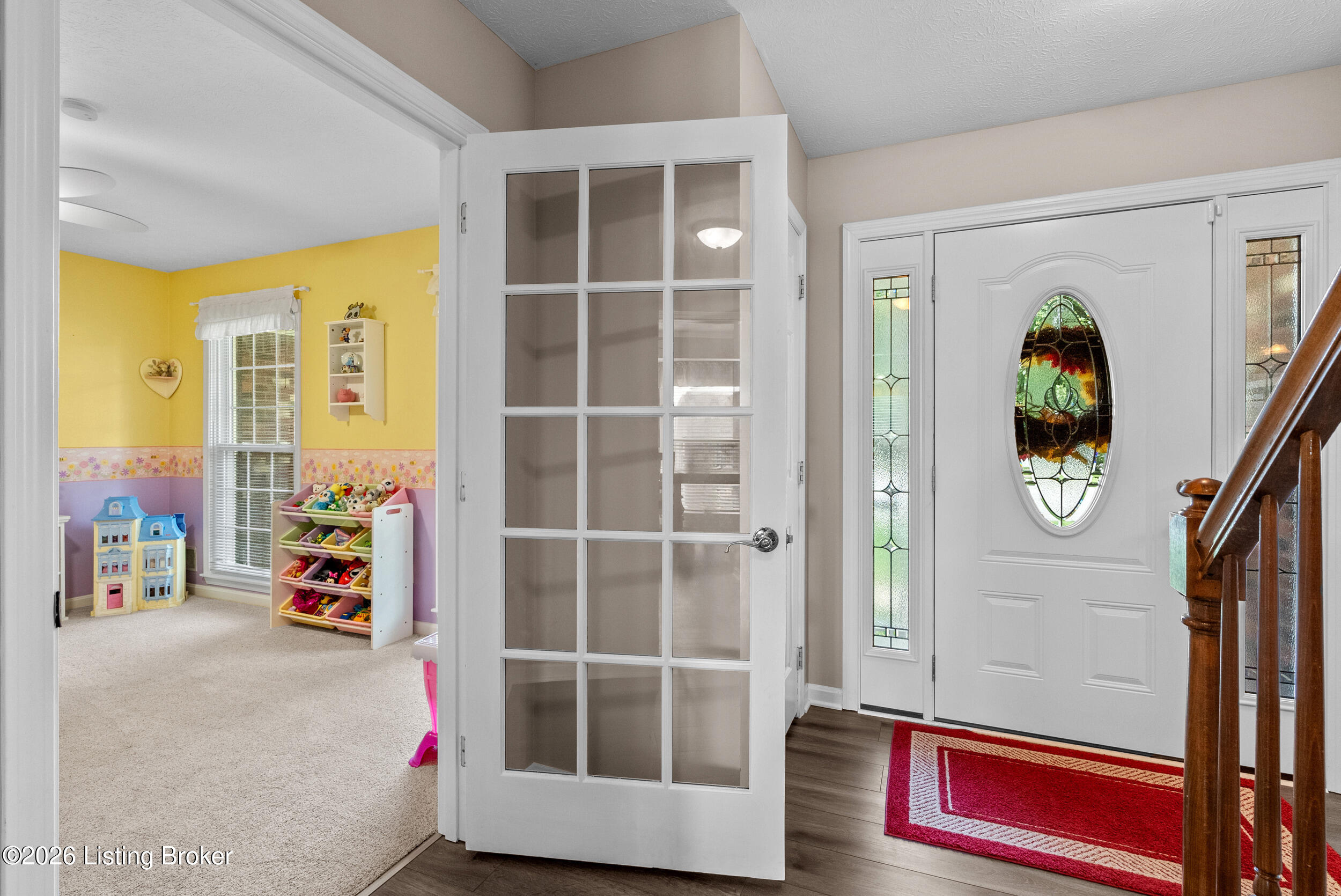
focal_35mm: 16
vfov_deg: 73.8
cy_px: 448
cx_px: 670
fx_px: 596
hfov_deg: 96.7
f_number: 11
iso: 2500
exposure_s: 1/5
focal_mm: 16
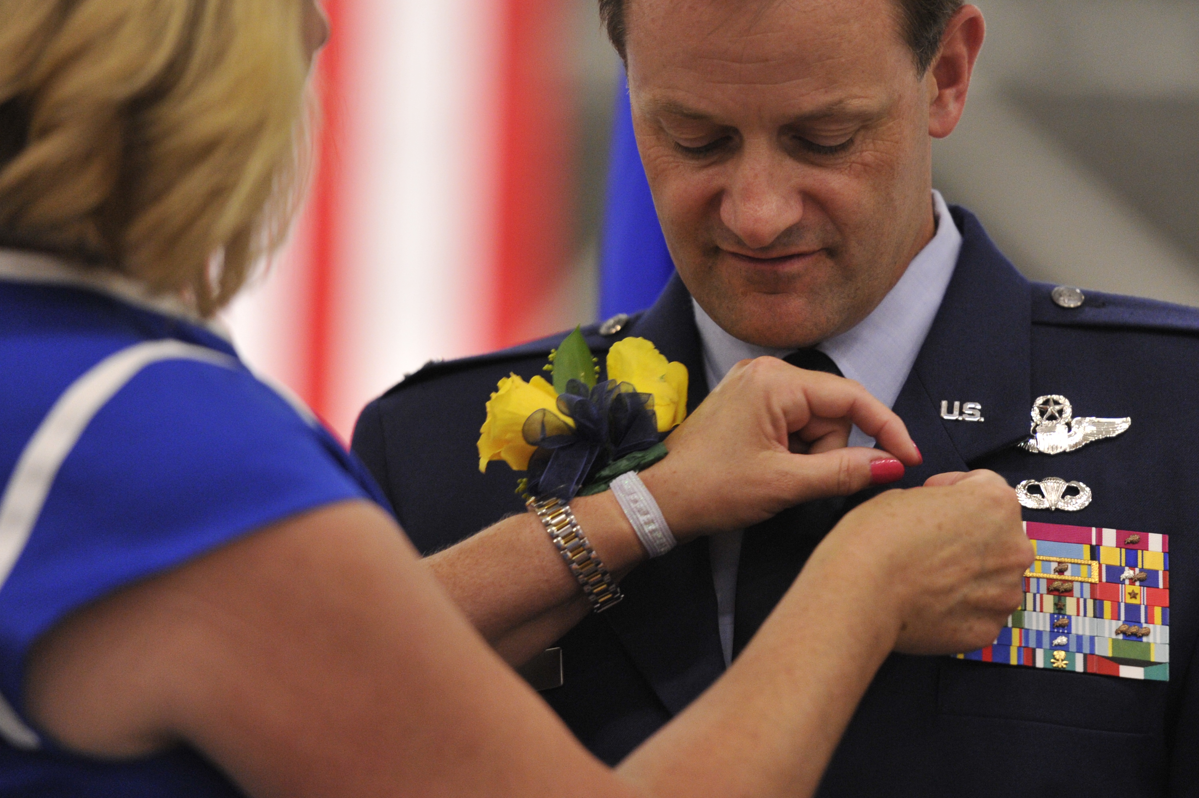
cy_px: 337
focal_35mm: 277
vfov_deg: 5.0
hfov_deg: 7.4
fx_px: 9220
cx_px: 774
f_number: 2.8
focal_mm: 195
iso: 3200
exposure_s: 1/125
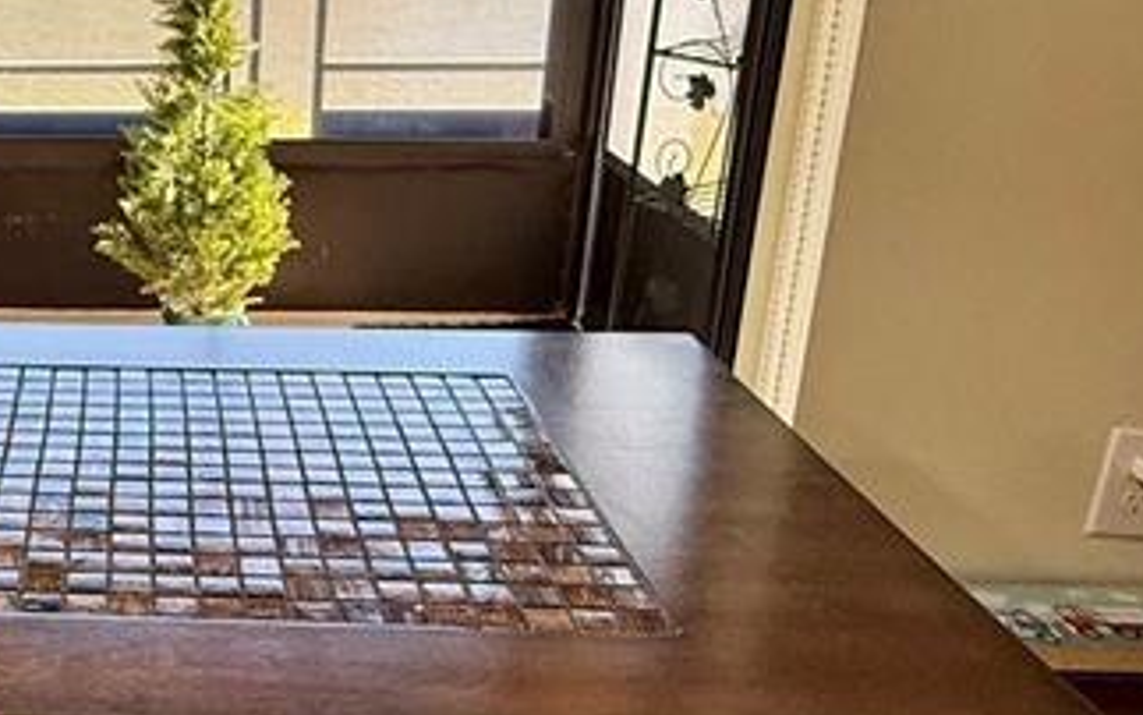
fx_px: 1464
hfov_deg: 38.0
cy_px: 297
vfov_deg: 27.4
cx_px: 4
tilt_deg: -18.1
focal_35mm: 47
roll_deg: +1.4
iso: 250
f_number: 2.2
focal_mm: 2.22
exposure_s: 1/120
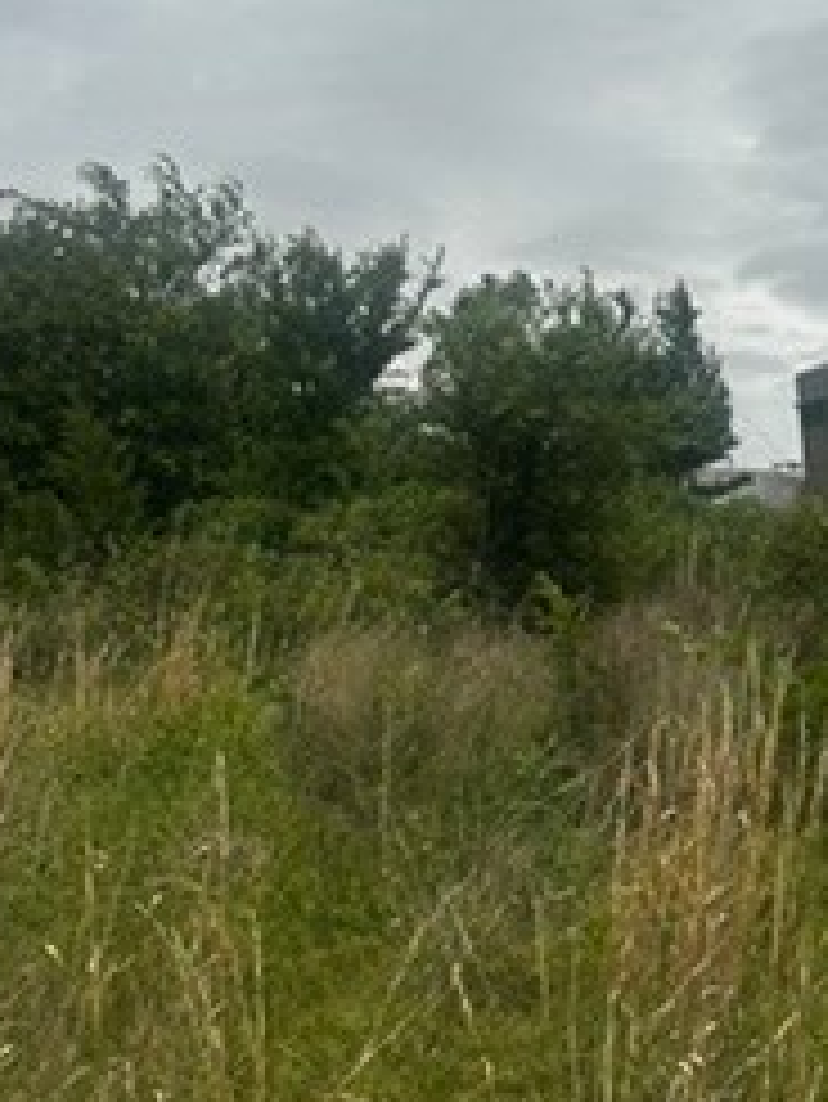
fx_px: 1498
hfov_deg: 29.6
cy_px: 486
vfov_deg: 40.4
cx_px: 752
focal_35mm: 47
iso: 80
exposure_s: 1/9709
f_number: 1.78
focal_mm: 6.86
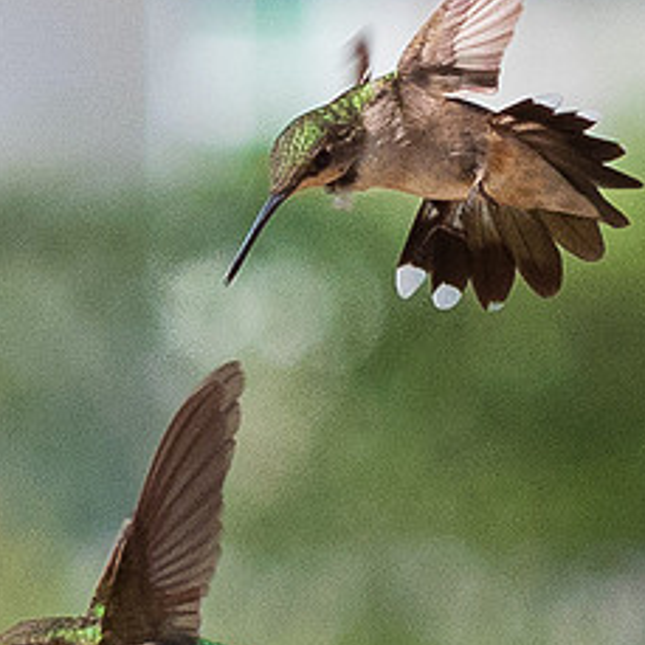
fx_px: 30462
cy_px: 377
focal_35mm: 1445
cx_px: -338
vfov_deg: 1.2
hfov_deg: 1.2
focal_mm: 98
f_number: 5.6
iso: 500
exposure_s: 1/3200
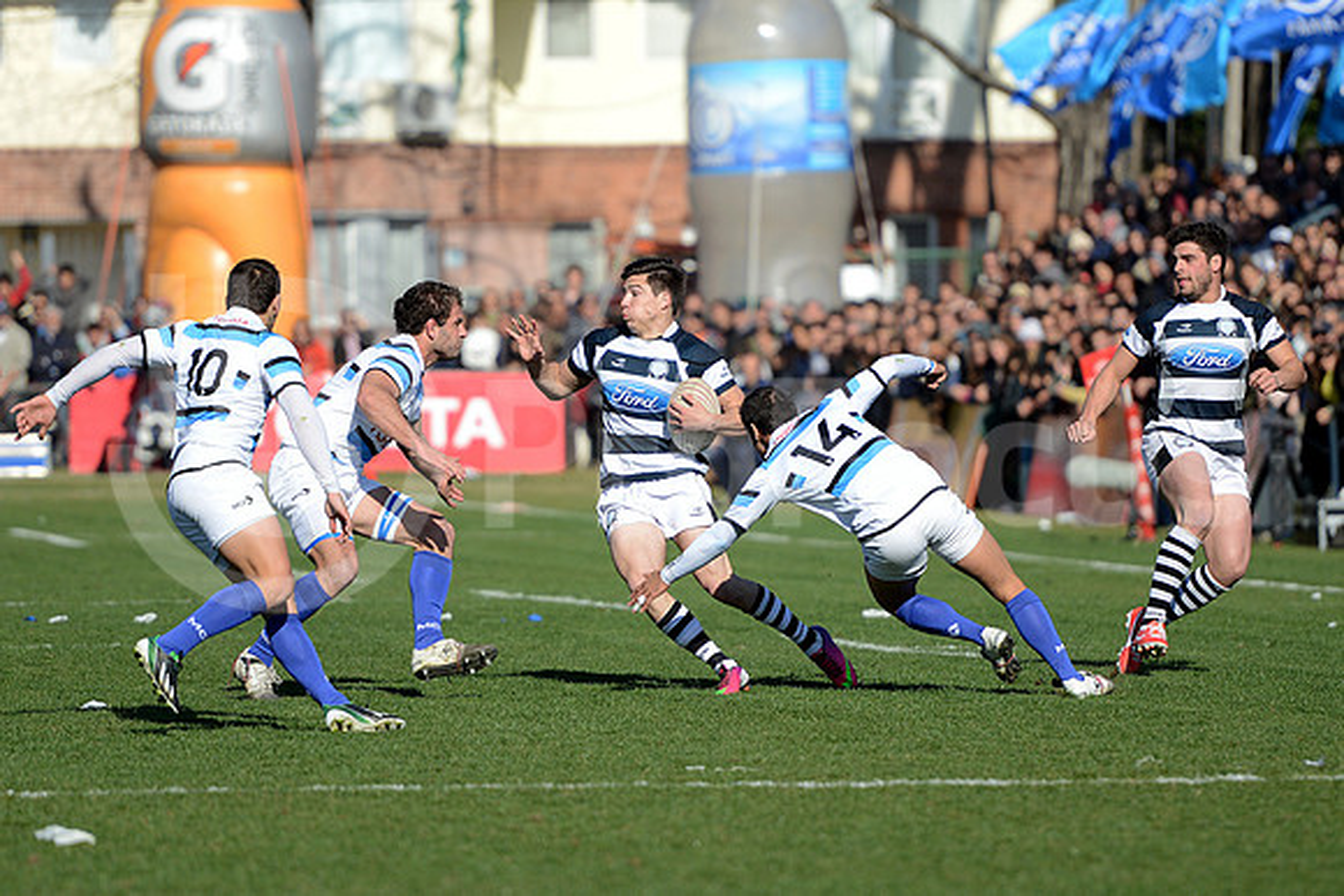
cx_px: 672
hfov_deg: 10.5
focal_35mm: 195
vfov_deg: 7.0
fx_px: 7281
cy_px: 448
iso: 250
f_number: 2.8
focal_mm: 195
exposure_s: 1/2500
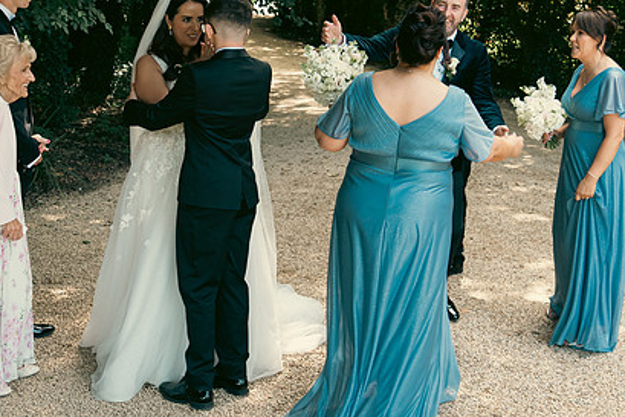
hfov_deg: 38.9
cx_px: 301
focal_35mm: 51
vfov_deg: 26.4
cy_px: 146
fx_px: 886
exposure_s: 1/200
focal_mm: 24
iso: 320
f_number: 3.5
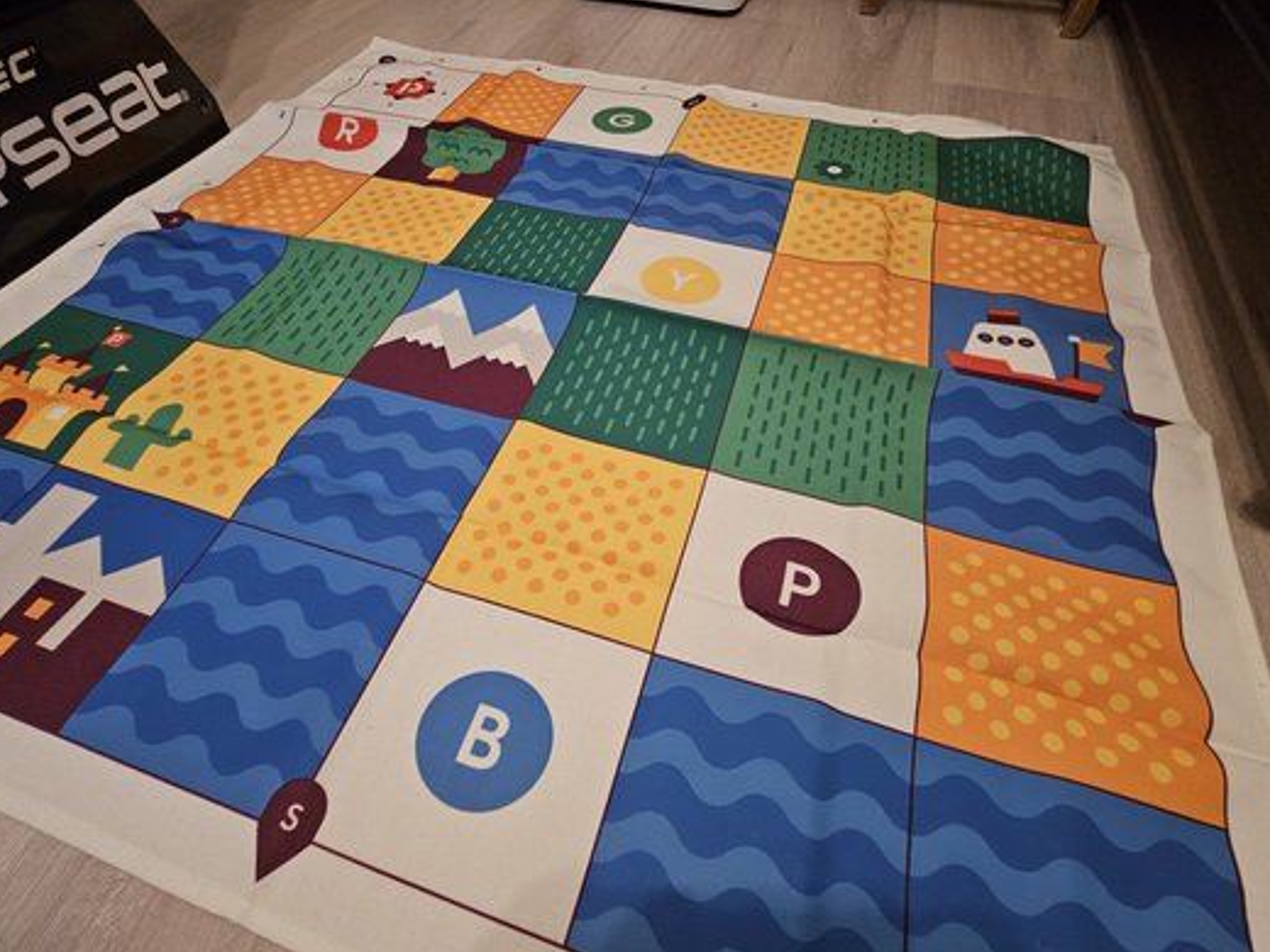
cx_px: 581
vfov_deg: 81.5
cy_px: 527
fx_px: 550
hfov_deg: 97.9
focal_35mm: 15
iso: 640
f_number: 2.2
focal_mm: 2.2
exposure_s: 1/25
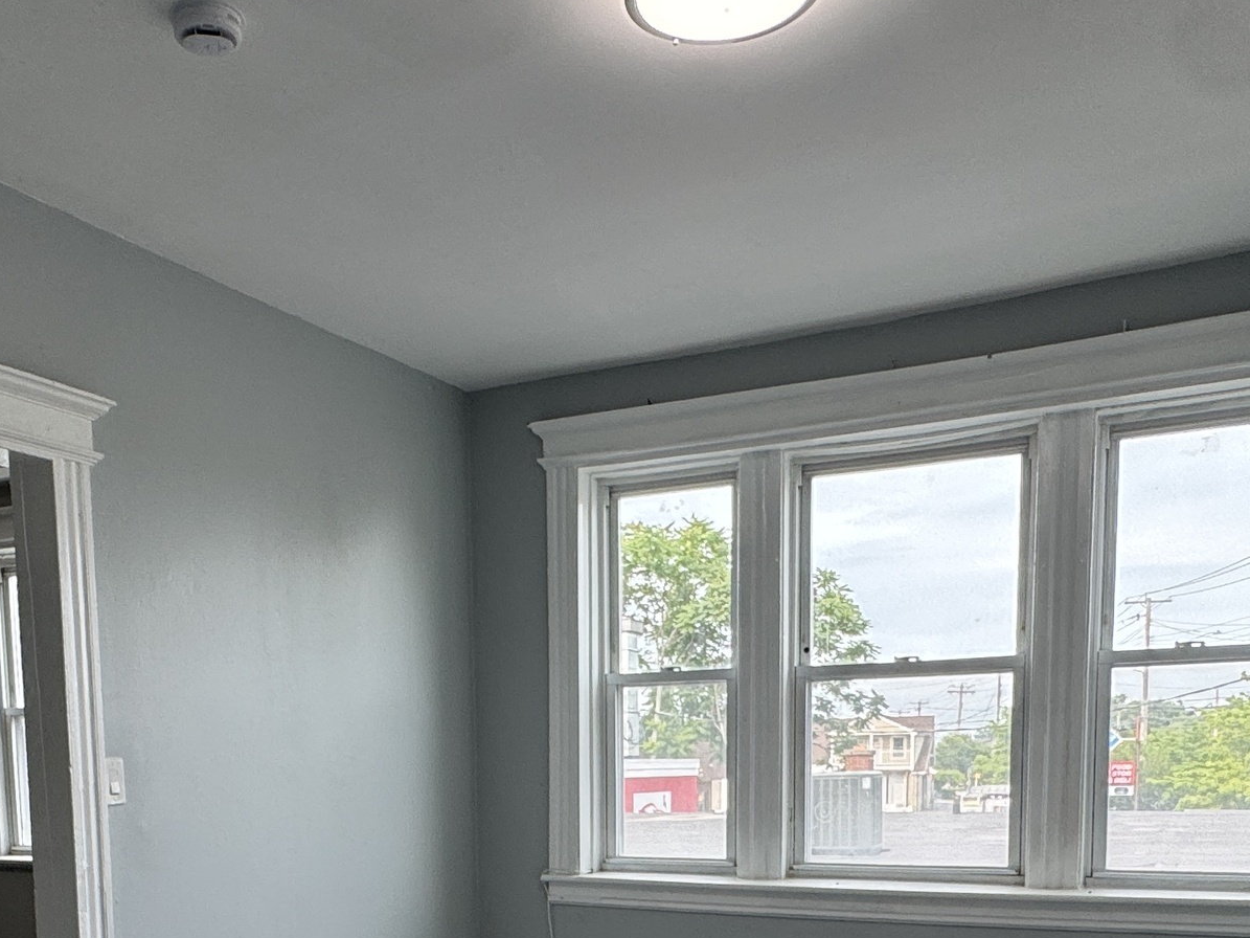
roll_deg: +0.4
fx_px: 1300
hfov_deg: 51.1
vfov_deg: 36.3
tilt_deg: -5.5
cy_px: 902
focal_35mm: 36
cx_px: 505
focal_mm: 2.22
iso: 64
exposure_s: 1/120
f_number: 2.2
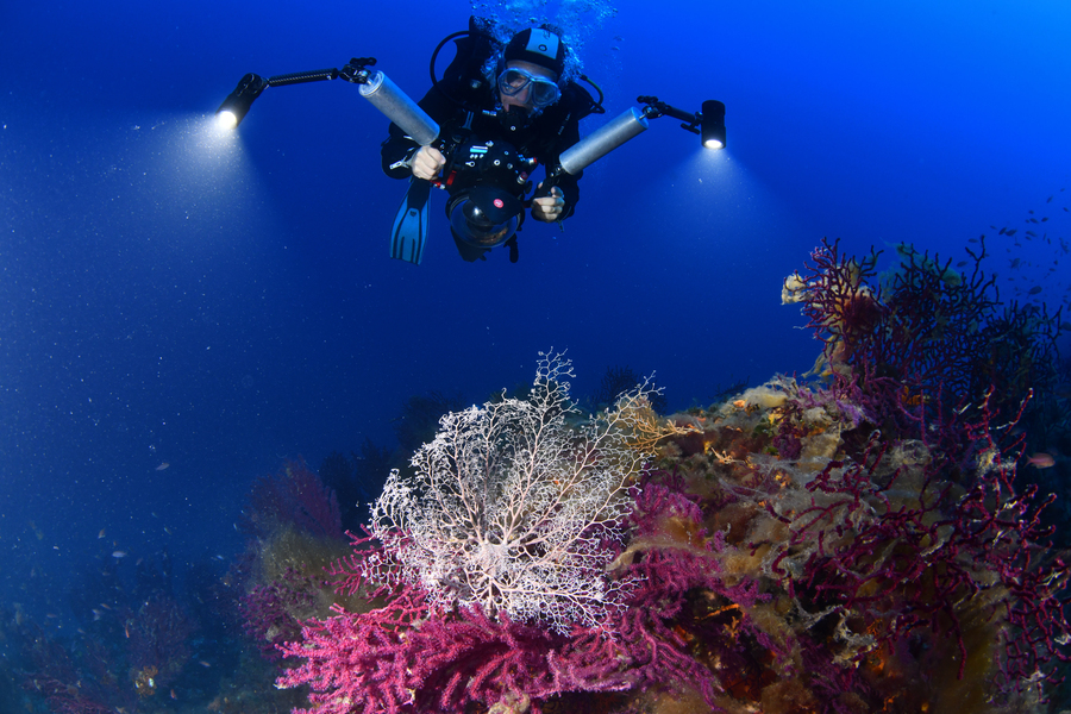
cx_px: 536
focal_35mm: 16
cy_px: 357
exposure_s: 1/100
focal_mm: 16
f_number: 13
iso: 800
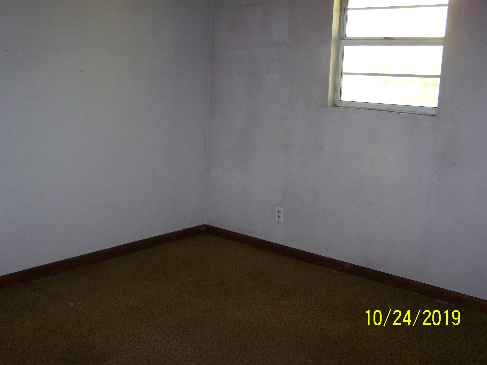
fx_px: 535
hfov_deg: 49.0
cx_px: 244
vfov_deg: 37.7
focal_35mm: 38
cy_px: 182
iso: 200
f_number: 2.8
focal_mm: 6.3
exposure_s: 1/30
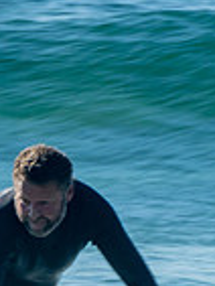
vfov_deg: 0.8
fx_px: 19672
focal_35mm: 2379
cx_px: 85
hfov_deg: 0.6
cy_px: 382
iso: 100
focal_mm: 400
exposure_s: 1/40
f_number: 20
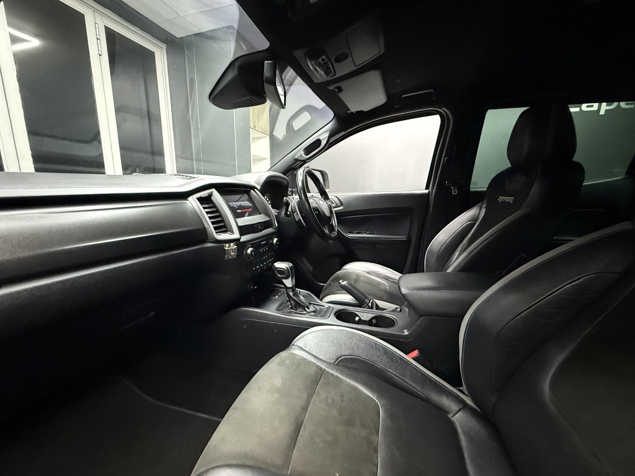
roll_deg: -0.8
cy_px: 238
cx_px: 318
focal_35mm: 14
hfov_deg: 102.1
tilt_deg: -9.6
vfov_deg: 85.7
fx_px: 257
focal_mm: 2.22
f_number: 2.2
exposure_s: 1/50
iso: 1250
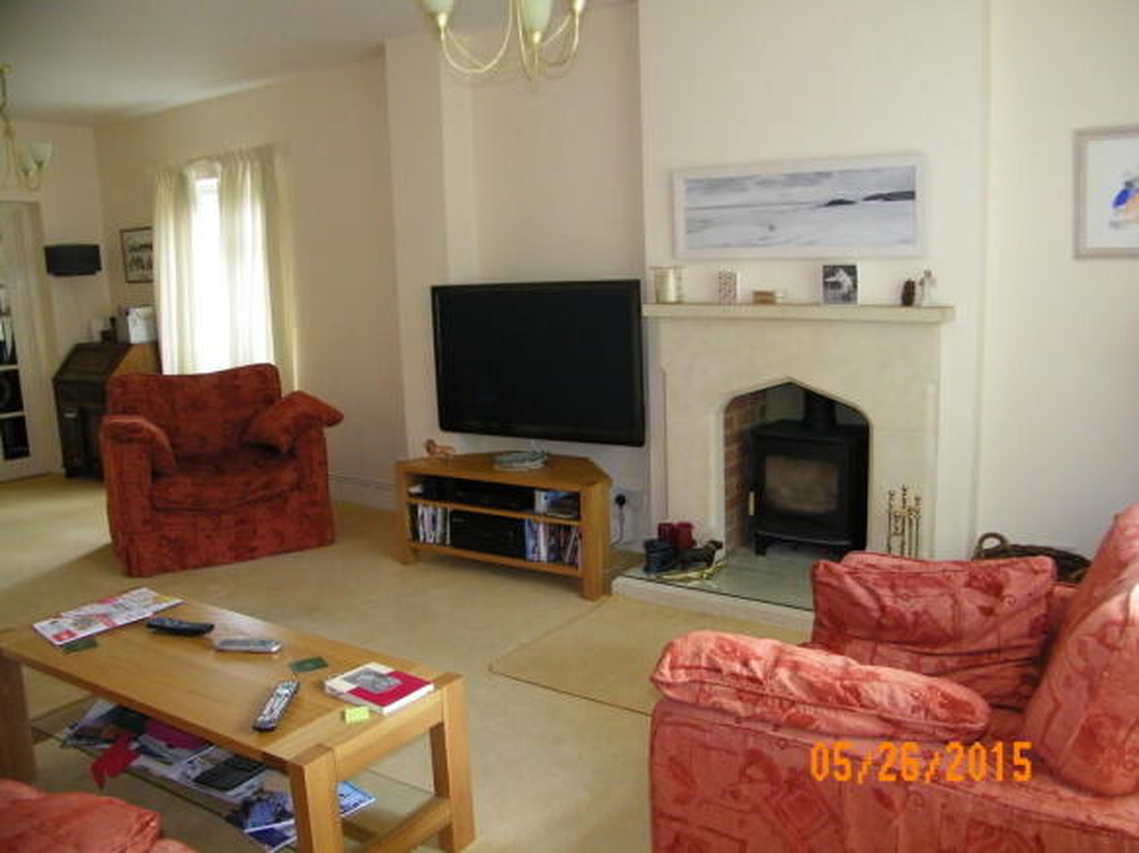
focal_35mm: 28
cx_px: 570
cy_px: 426
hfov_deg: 63.5
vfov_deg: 49.7
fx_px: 921
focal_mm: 5
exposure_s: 1/30
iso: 200
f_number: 3.5
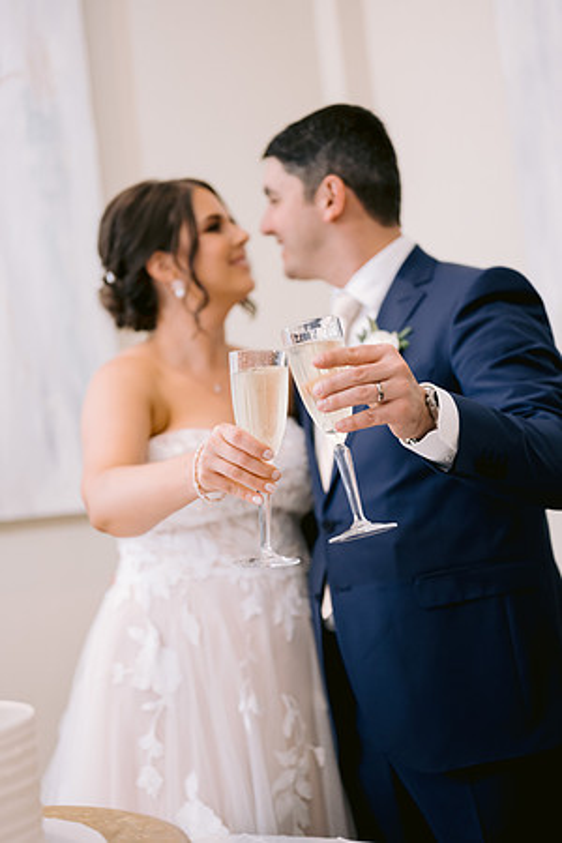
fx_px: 1171
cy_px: 422
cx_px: 281
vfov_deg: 39.6
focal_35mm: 50
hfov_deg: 27.0
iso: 1000
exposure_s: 1/125
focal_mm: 50
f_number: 2
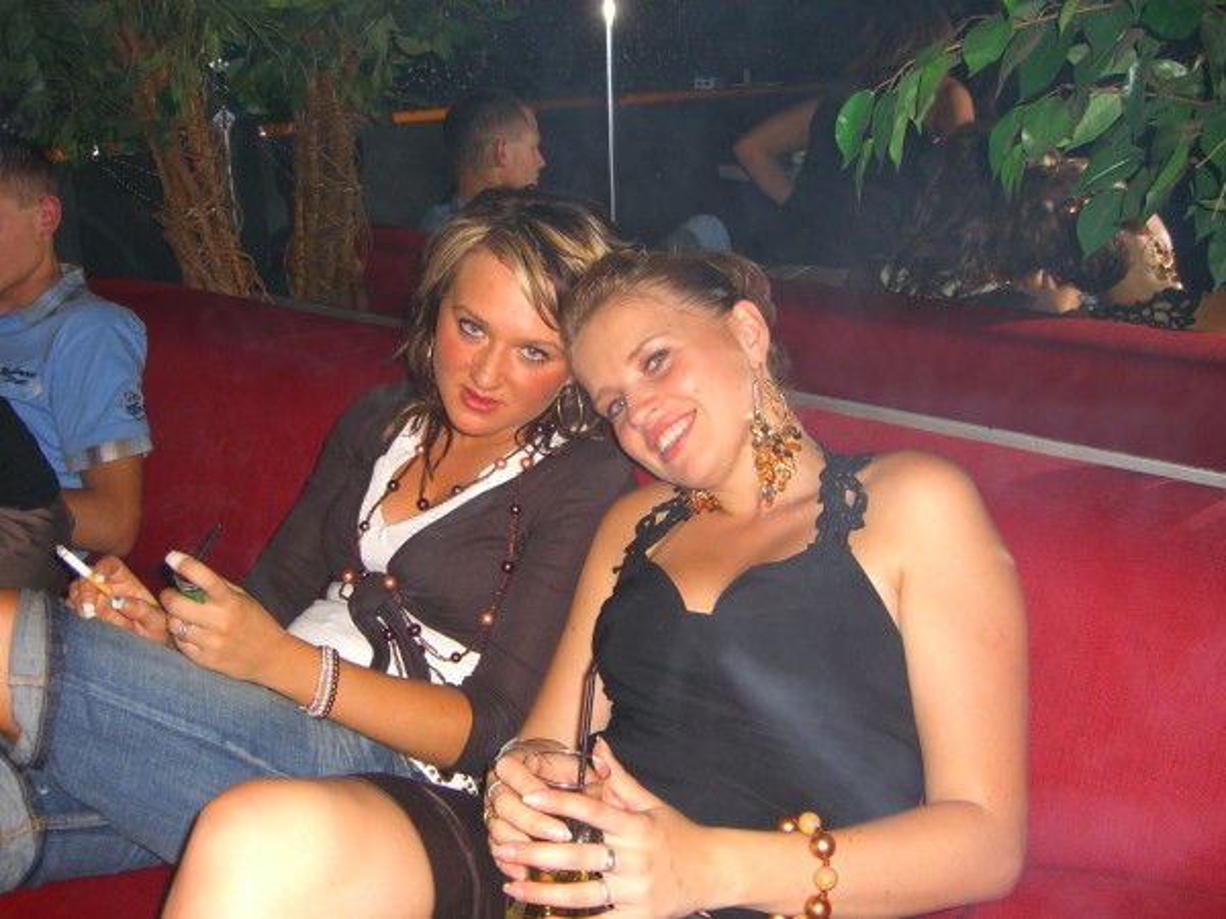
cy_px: 460
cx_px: 613
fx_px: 1346
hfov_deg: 49.0
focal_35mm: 38
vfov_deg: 37.7
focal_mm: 7.9
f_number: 2.8
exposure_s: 1/60
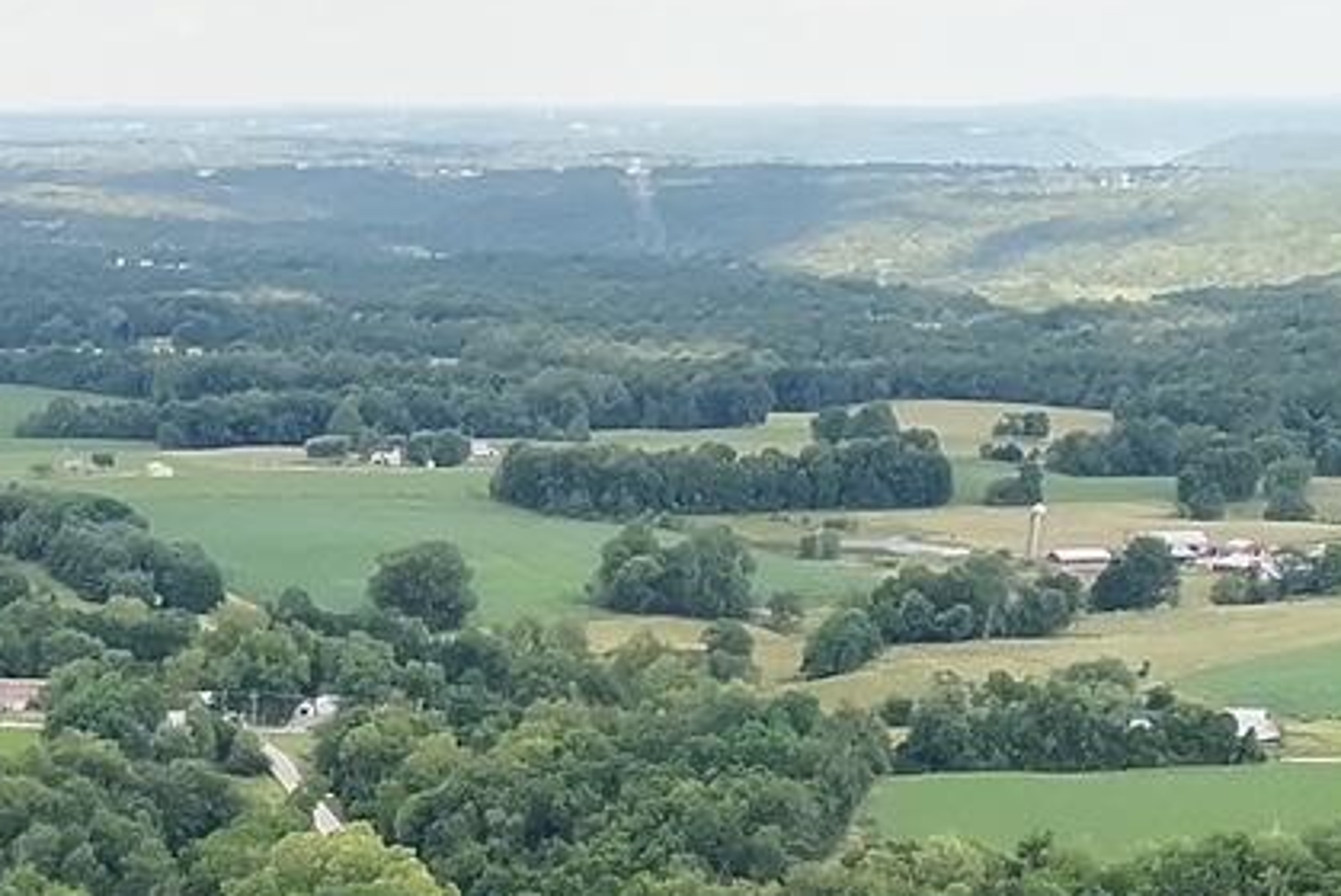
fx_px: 4473
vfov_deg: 10.0
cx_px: -256
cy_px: 2179
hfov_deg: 16.4
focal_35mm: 120
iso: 260
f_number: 1.7
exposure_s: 1/2000
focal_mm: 6.72
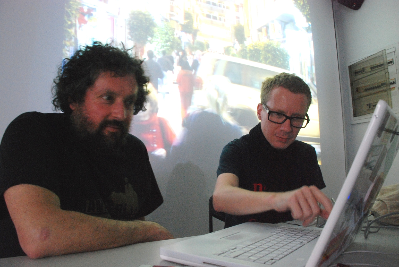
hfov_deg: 67.3
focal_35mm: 27
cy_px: 134
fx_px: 300
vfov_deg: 48.1
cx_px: 200
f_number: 7.1
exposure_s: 1/8
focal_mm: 18
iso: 1250
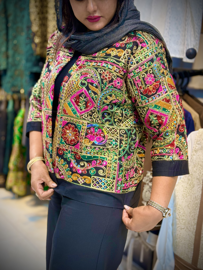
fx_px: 375
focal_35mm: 48
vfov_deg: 39.7
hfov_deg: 30.3
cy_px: 135
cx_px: 102
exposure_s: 1/100
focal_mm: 6.76
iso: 100
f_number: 1.78
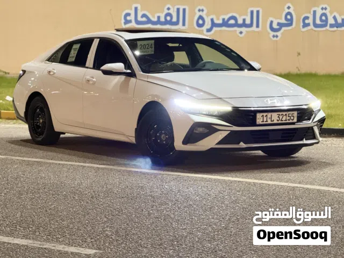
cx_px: 172
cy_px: 129
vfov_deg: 12.3
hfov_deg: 16.4
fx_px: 1193
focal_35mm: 120
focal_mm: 15.66
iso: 800
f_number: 2.8
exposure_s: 1/33
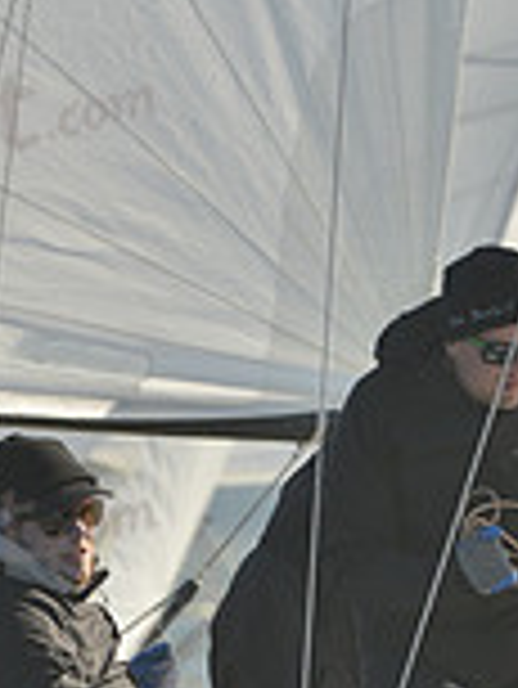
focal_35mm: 983
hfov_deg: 1.5
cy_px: 749
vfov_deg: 2.0
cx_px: 392
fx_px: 19586
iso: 200
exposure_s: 1/640
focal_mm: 270
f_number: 7.1
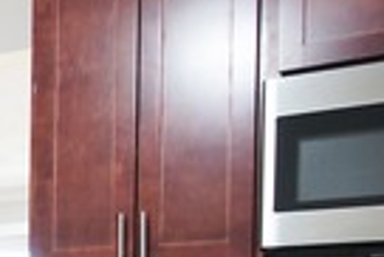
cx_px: -203
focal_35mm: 80
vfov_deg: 16.2
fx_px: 854
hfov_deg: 21.1
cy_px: 335
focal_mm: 17
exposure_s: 1/4
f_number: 9
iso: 500
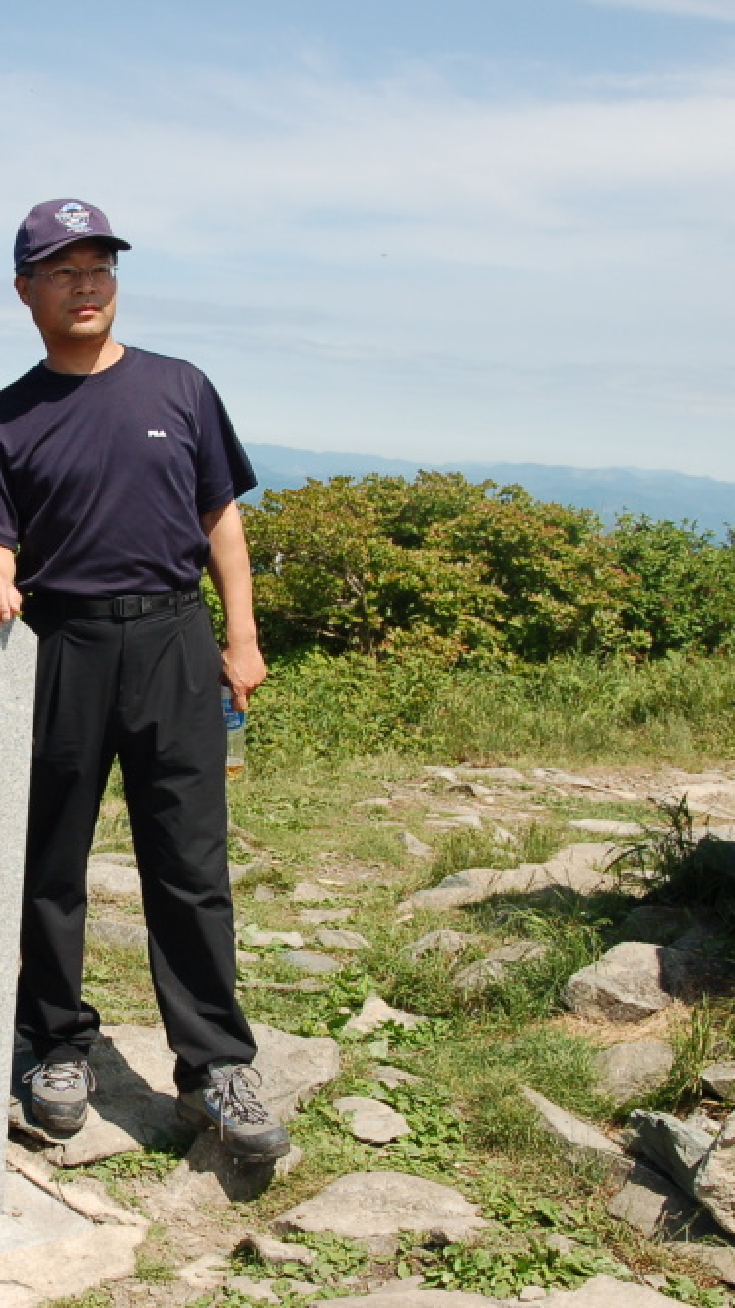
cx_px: -37
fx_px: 1762
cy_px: 645
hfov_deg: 22.5
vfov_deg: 40.7
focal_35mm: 51
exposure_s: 1/320
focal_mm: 21
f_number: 9
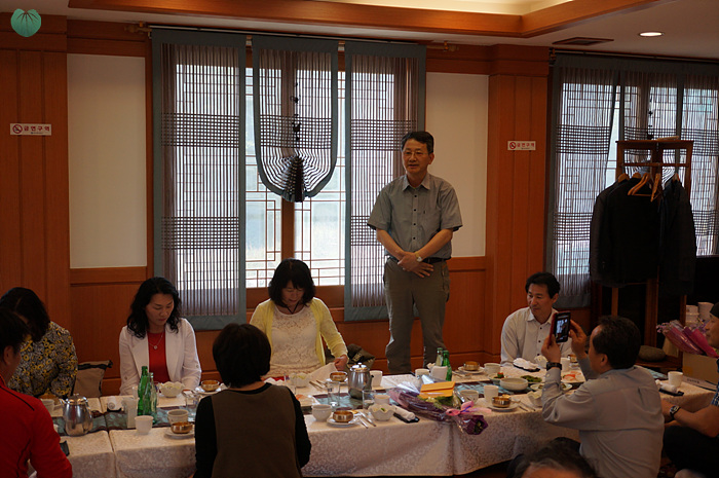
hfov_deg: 43.6
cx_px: 360
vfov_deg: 29.8
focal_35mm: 45
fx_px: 898
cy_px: 239
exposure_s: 1/160
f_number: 4
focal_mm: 30
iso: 320
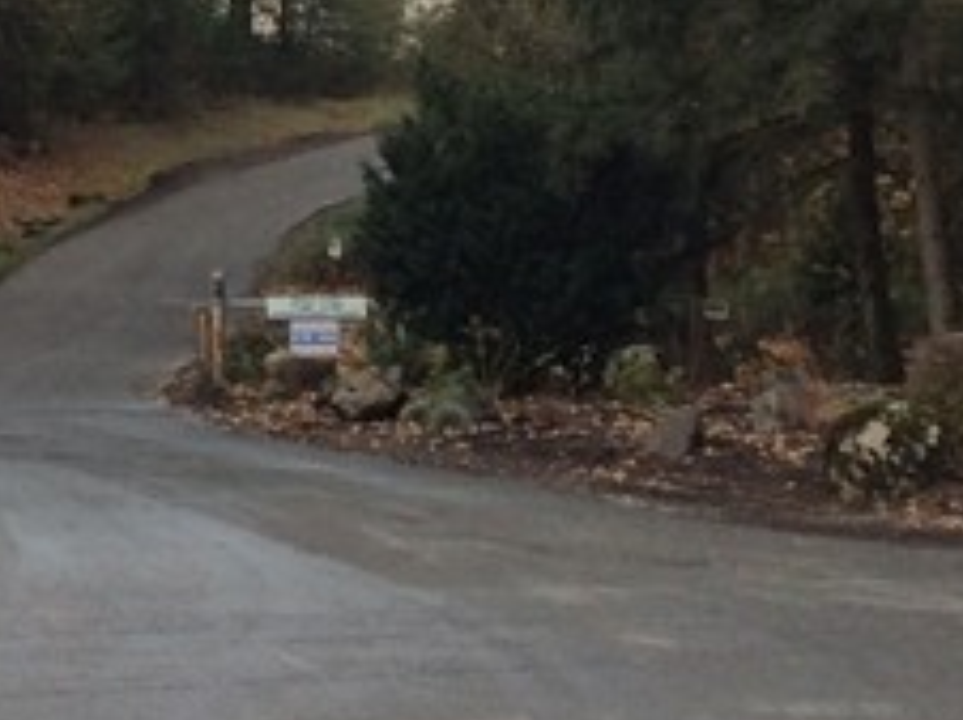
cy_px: 124
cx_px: -9
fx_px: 4030
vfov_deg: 10.2
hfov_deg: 13.4
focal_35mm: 145
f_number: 2.4
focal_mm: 3.3
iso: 32
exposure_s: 1/212
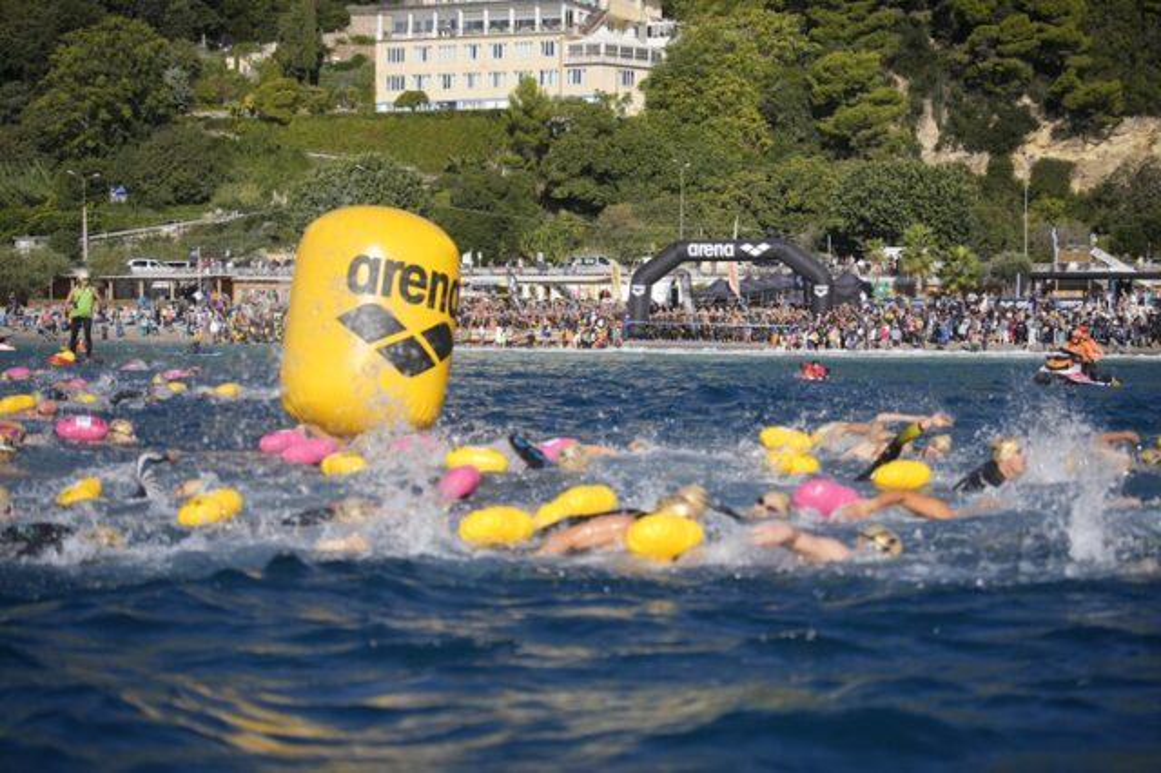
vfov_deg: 18.2
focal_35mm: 75
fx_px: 2417
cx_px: 580
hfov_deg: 27.0
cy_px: 386
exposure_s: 1/3200
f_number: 2.8
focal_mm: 75
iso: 125
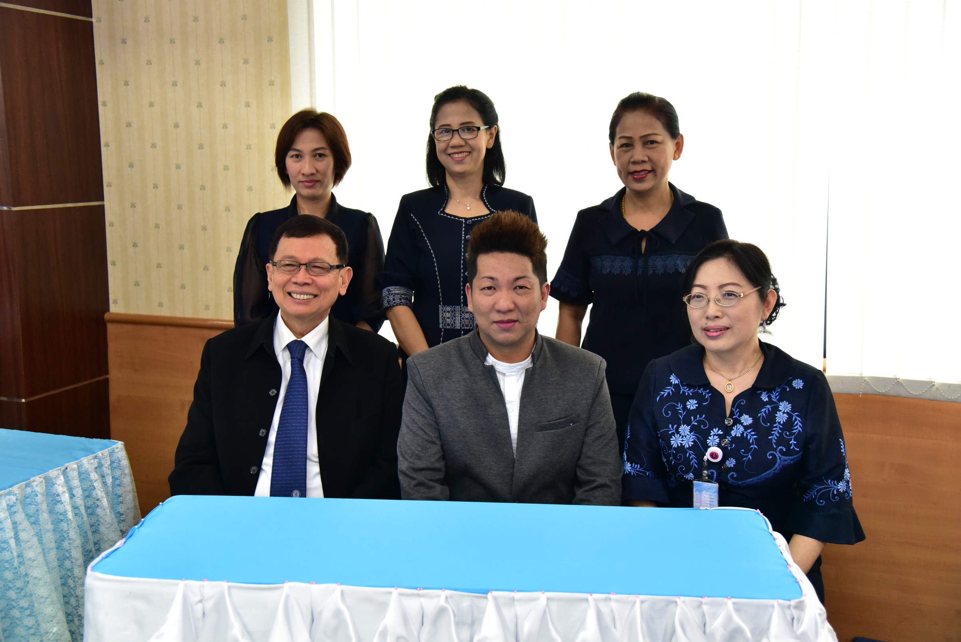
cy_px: 321
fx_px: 1175
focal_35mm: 44
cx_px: 480
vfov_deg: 30.5
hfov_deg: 44.5
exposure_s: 1/180
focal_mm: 44
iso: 3200
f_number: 4
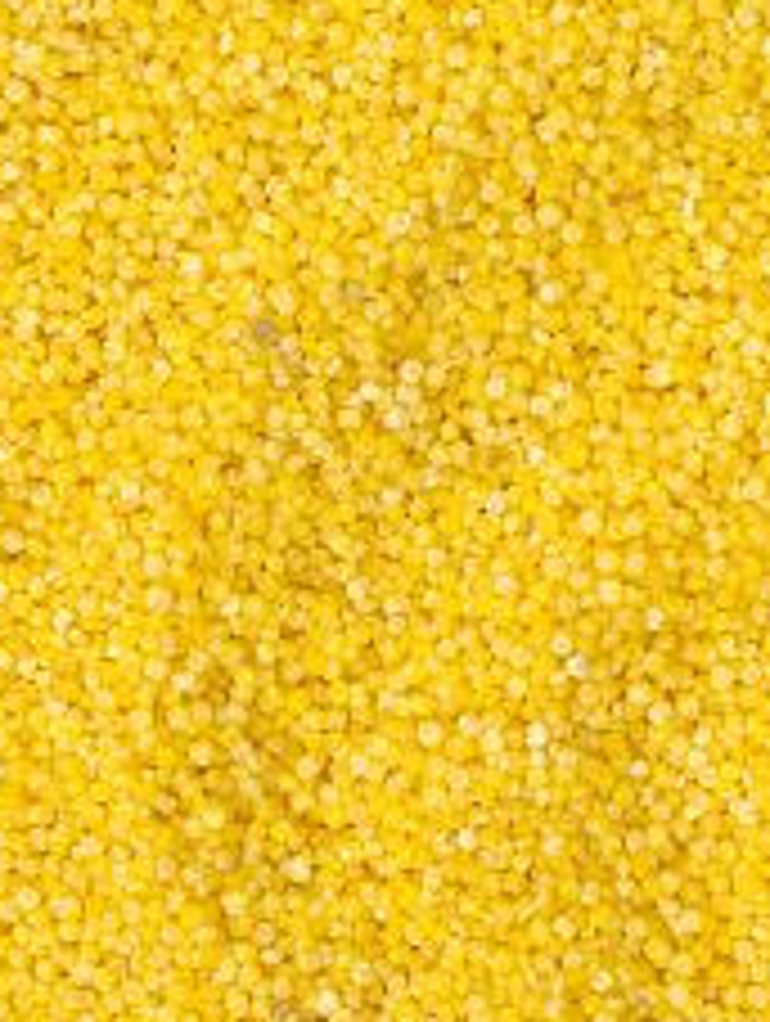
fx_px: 7483
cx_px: 698
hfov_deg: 5.9
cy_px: 916
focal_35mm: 253
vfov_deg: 7.8
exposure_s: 1/100
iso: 100
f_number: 14
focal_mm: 120
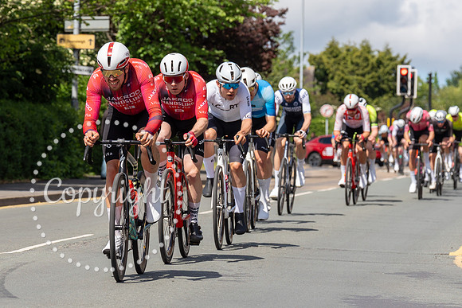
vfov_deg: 6.5
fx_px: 2734
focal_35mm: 213
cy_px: 122
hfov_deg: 9.6
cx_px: 88
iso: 250
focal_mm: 124
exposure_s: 1/1000
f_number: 5.6
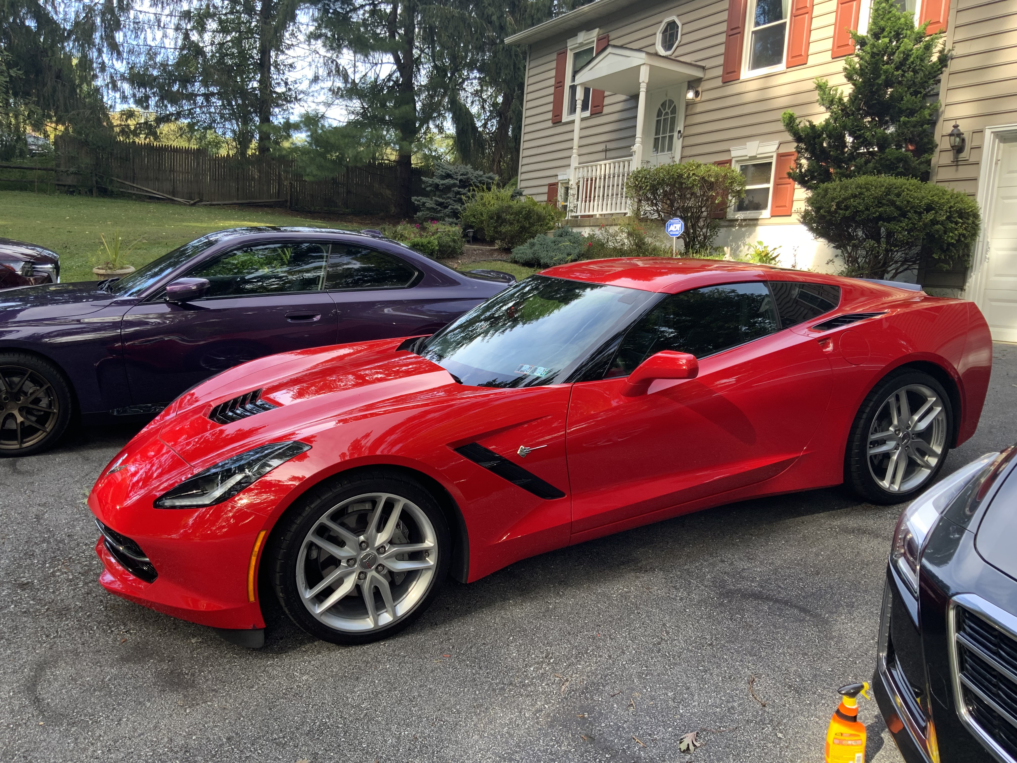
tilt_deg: -6.5
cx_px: 508
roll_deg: -4.5
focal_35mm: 29
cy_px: 382
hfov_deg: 61.7
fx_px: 852
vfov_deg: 48.2
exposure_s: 1/122
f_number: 1.8
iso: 25
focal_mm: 3
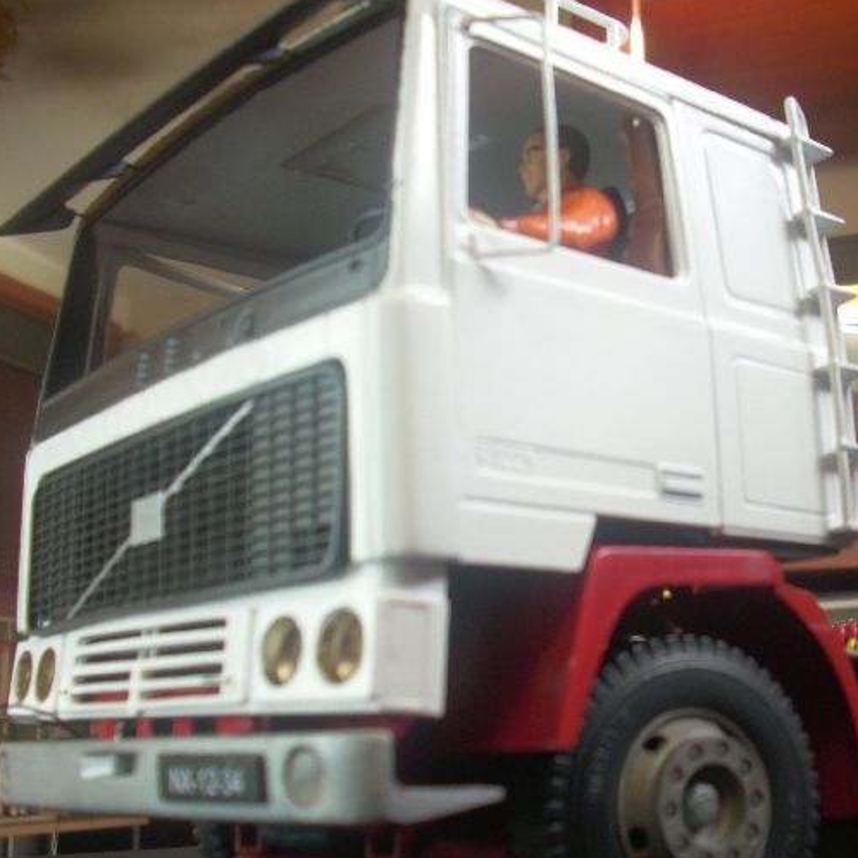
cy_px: 458
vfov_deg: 38.3
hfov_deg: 37.8
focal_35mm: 44
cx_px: 598
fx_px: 1234
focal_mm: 6.2
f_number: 2.8
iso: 100
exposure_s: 1/60
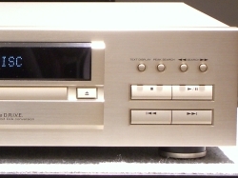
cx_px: -4
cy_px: 73
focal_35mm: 205
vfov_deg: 7.2
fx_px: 1408
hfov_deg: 9.6
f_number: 4.4
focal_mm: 16.6
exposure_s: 1/5
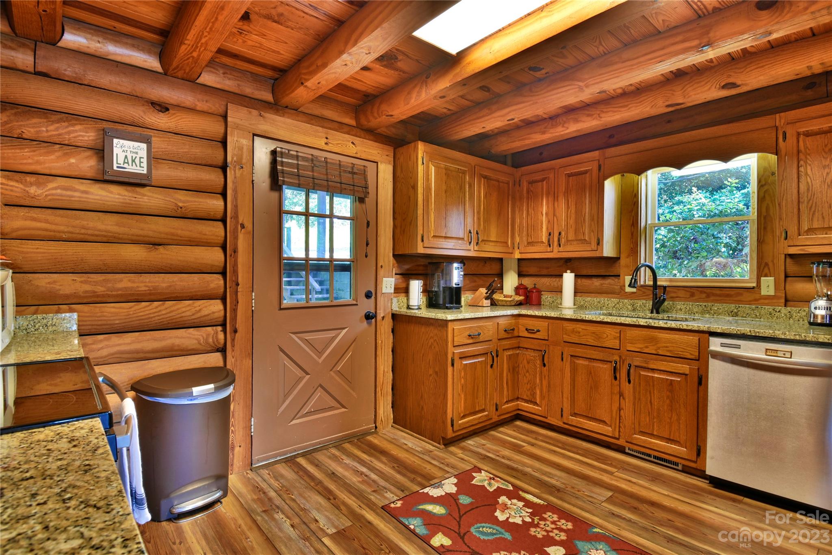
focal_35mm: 17
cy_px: 278
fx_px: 399
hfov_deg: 92.4
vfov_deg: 69.6
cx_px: 416
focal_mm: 11.5
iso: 100
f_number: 8
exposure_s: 1/1.67
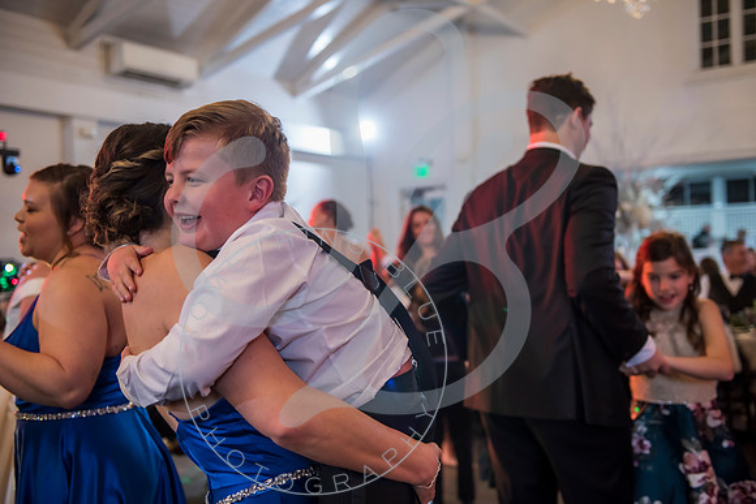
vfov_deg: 35.1
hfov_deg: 50.7
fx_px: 798
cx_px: 378
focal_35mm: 38
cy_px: 252
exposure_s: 1/125
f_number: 2.8
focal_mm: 38
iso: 1000
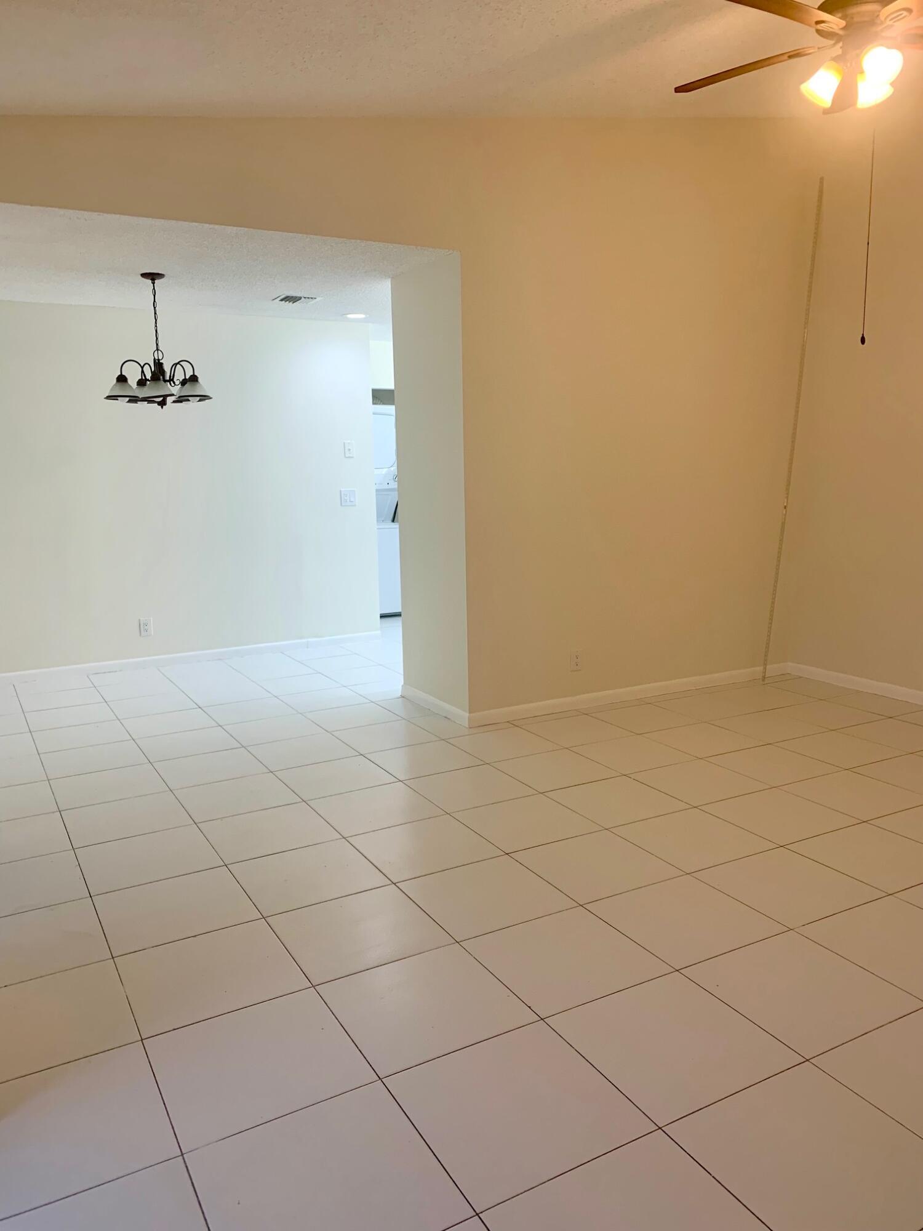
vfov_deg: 67.3
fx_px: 924
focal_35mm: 26
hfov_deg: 53.1
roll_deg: +0.8
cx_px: 462
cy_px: 616
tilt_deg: -9.9
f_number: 1.8
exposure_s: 1/120
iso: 80
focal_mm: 4.25
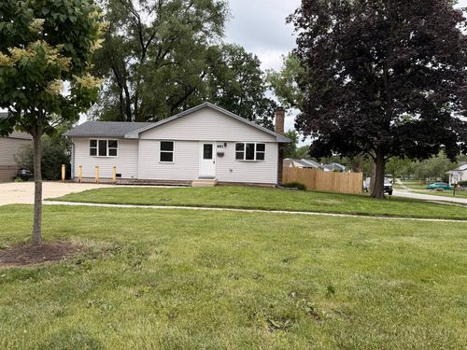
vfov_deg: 56.8
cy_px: 175
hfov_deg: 71.6
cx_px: 234
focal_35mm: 24
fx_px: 324
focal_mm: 6.76
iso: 80
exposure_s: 1/1211
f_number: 1.78
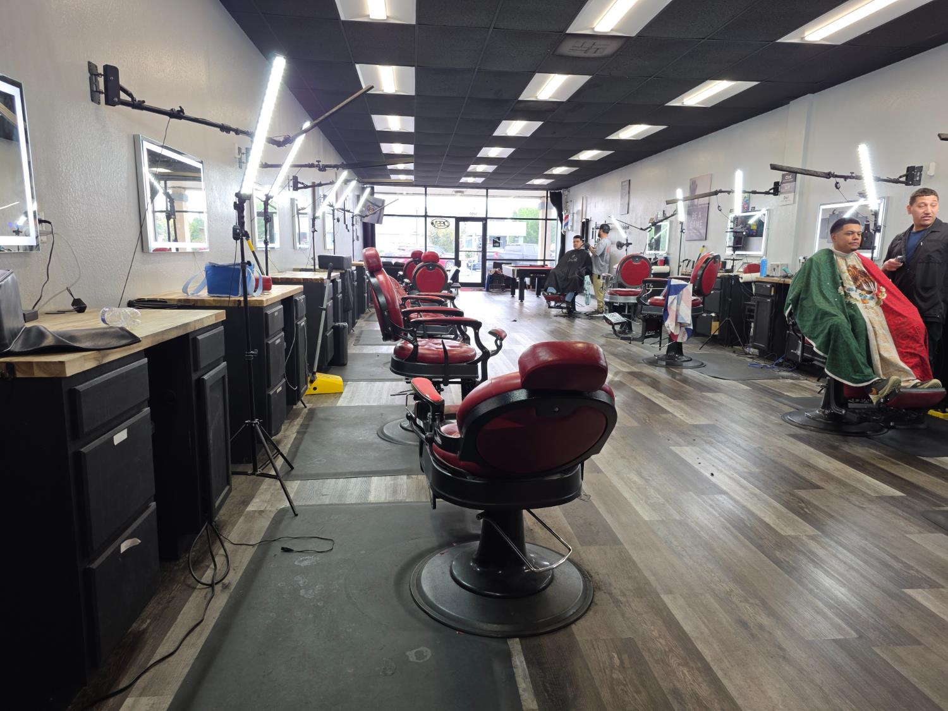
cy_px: 356
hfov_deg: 73.9
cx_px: 474
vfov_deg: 58.9
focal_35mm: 23
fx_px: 630
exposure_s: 1/120
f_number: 1.7
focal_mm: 6.25
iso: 64
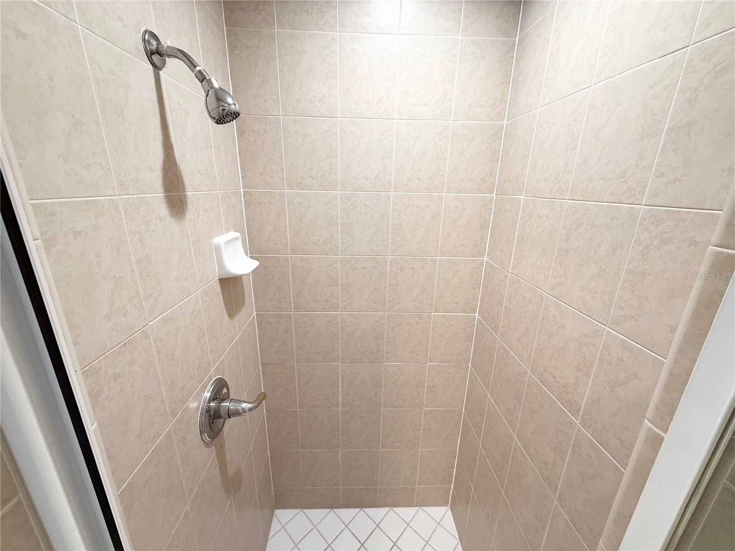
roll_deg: -1.5
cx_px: 368
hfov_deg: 102.1
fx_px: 297
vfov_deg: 85.7
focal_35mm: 14
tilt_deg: -16.0
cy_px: 276
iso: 200
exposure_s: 1/100
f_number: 2.2
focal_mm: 2.22
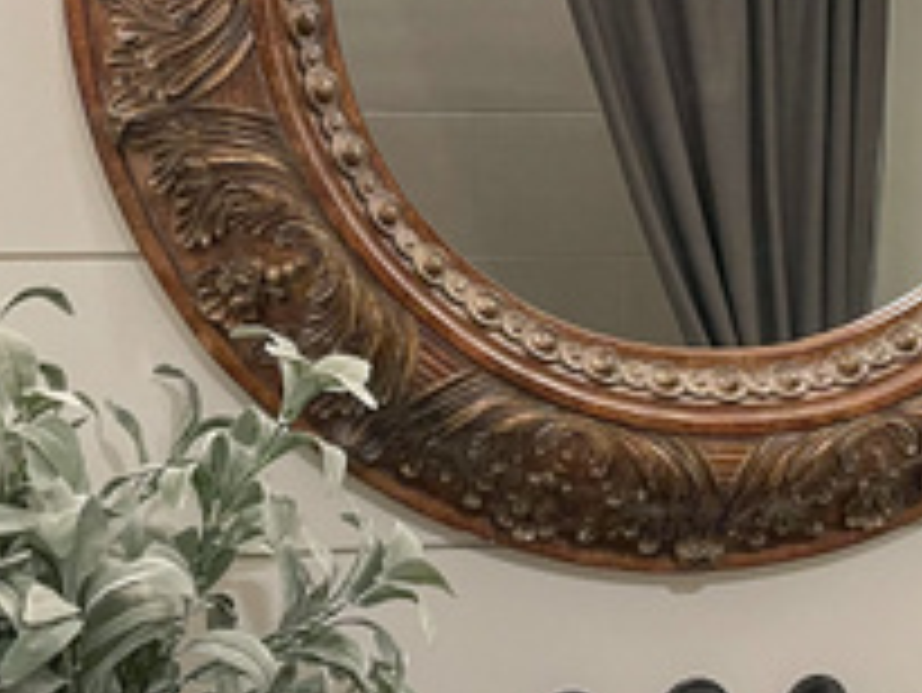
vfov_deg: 18.2
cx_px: 760
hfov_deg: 23.7
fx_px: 2159
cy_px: 256
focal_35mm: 81
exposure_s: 1/60
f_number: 1.6
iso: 125
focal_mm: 5.1
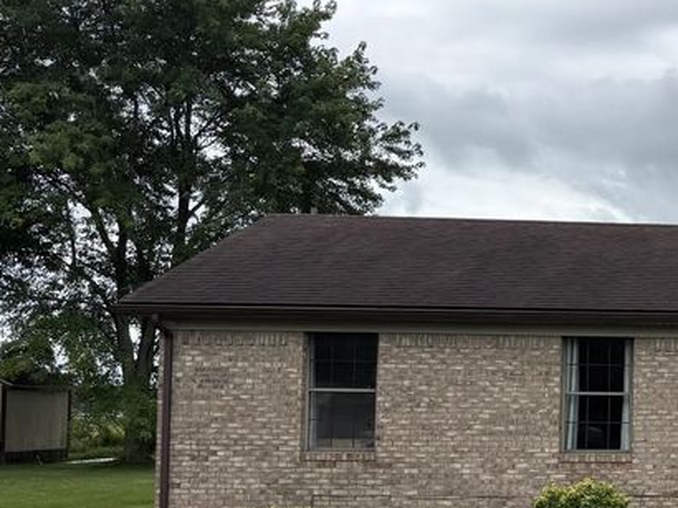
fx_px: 1174
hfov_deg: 27.7
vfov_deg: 24.1
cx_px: 840
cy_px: 386
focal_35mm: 60
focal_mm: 6.76
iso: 80
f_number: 1.78
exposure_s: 1/3759
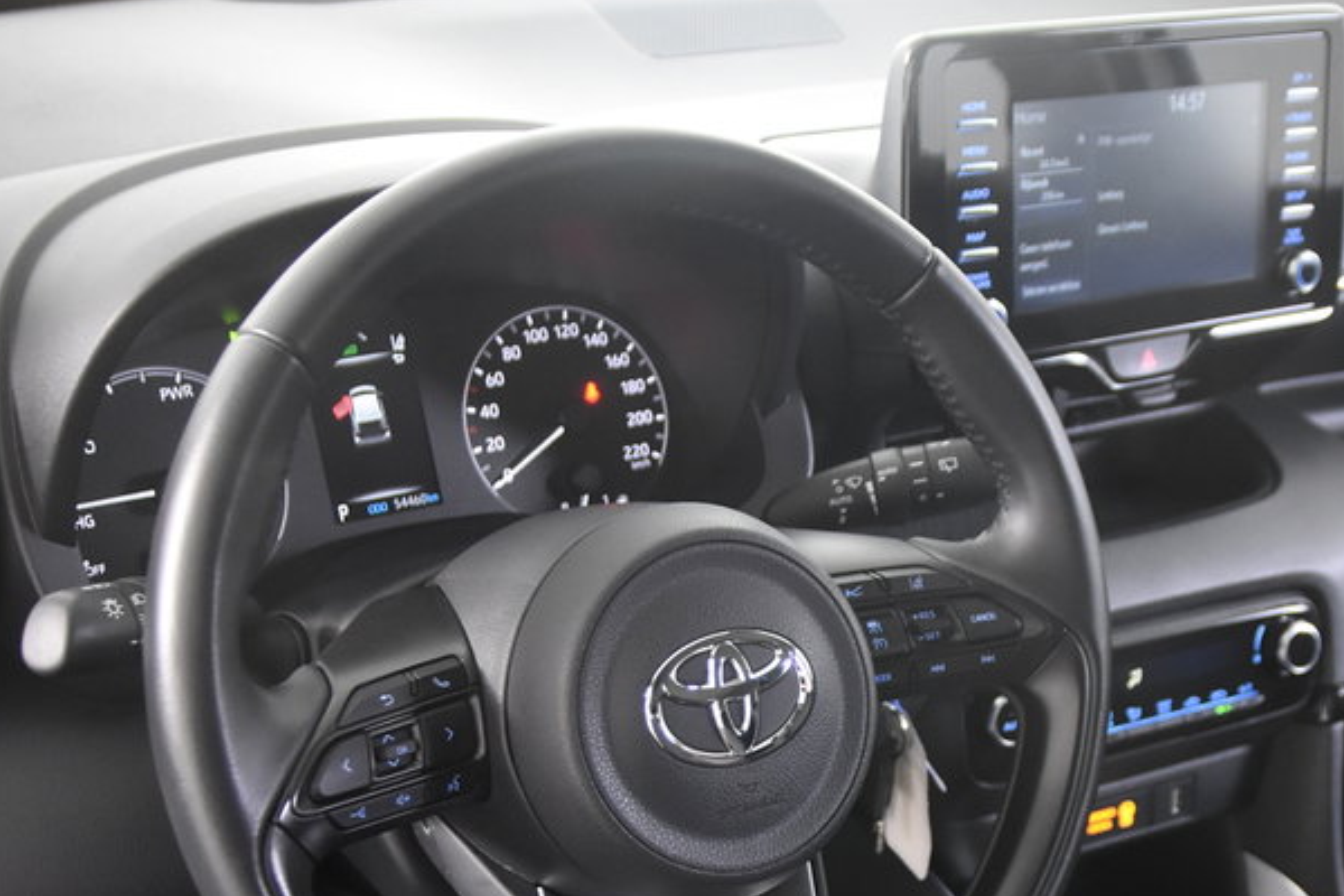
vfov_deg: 20.7
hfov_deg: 31.1
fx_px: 2389
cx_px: 939
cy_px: 843
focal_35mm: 64
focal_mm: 20
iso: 1800
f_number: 2.8
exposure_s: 1/30
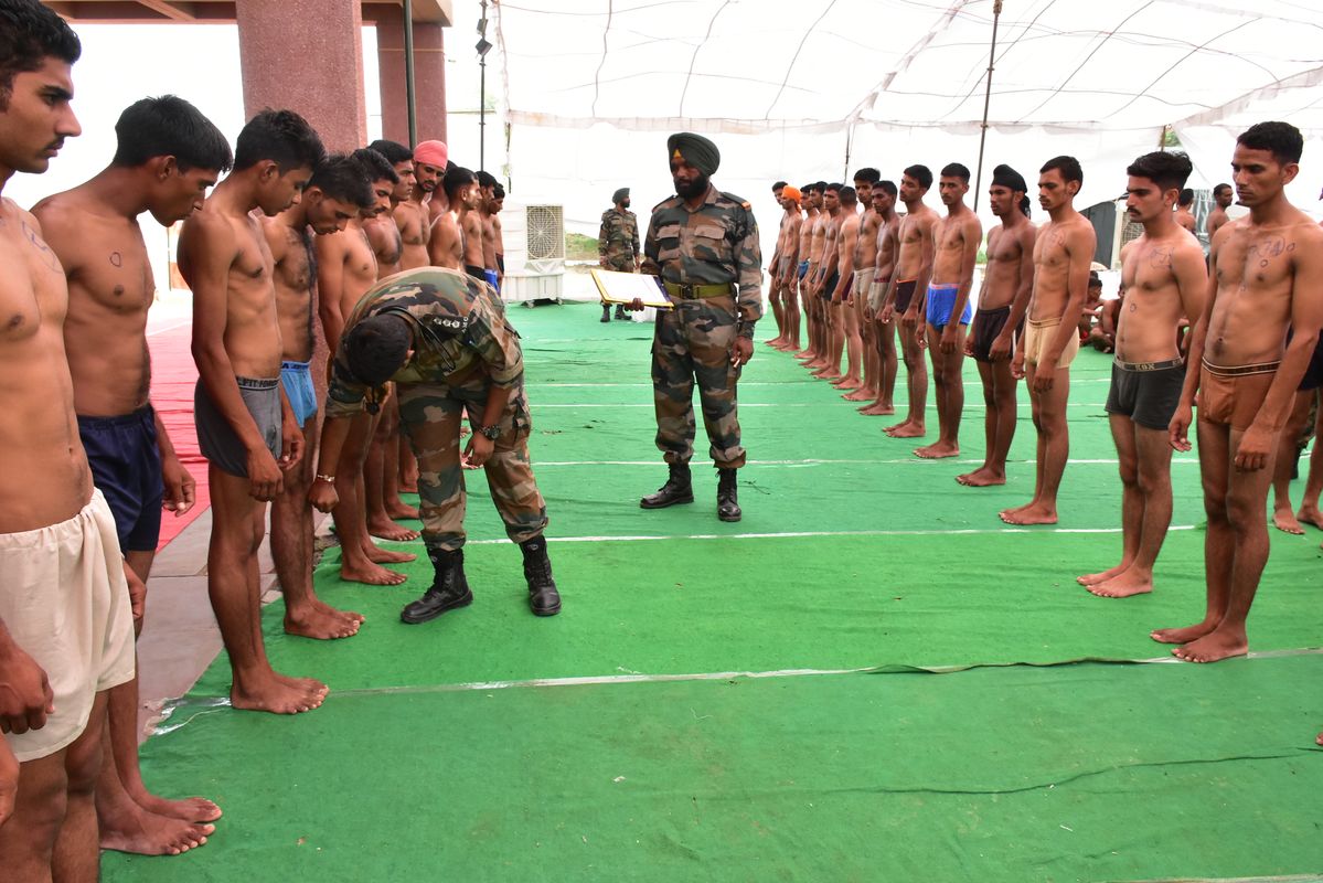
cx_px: 662
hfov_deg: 67.4
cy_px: 442
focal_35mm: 27
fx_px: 992
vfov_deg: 48.0
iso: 1600
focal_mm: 18
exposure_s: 1/250
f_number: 8
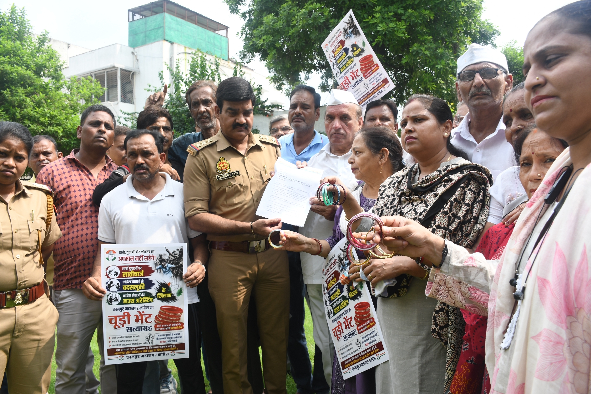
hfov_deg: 67.4
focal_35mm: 27
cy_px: 197
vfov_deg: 47.9
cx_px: 296
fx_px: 443
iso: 250
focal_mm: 18
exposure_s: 1/500
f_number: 5.6
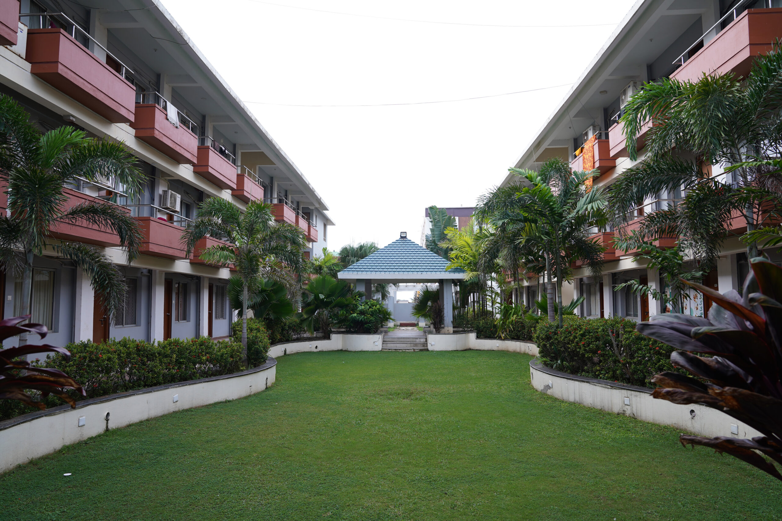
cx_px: 391
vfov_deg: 53.1
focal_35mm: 24
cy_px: 260
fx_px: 521
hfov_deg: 73.7
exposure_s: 1/125
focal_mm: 24
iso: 125
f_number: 5.6
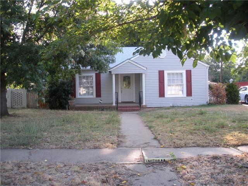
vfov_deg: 39.7
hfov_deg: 51.4
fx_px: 258
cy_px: 93
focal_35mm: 36
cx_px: 124
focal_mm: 6.3
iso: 64
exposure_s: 1/54.4
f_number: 3.5
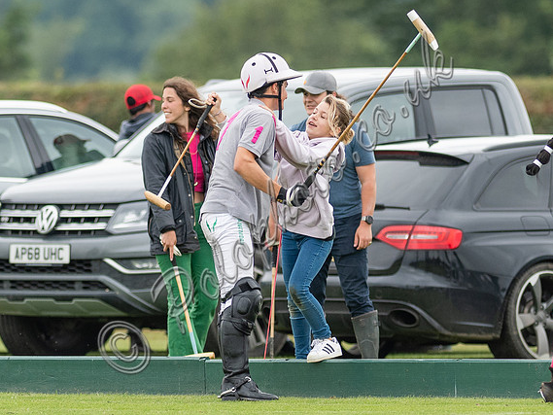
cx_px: 292
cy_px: 211
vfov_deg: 1.6
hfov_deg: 2.1
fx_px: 15260
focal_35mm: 955
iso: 400
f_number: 2.8
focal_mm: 300
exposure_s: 1/1600
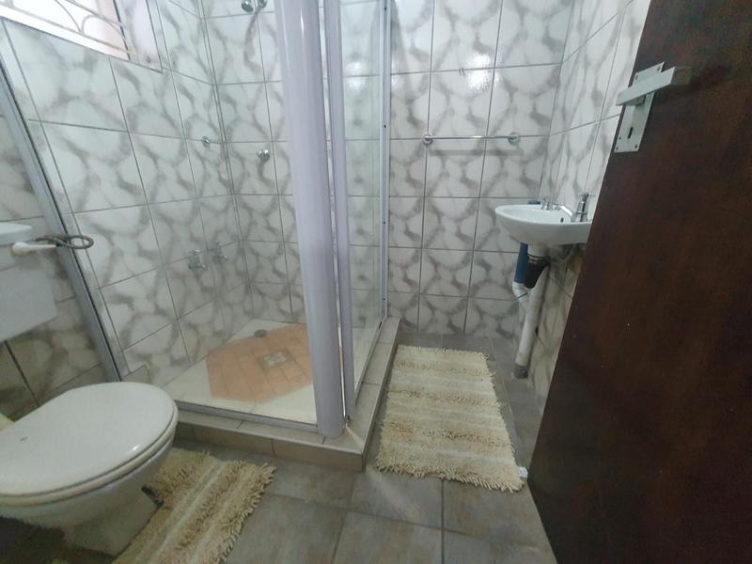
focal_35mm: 13
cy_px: 282
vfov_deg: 89.9
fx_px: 282
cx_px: 376
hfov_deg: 106.2
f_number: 2.2
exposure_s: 1/25
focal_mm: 1.8
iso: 640
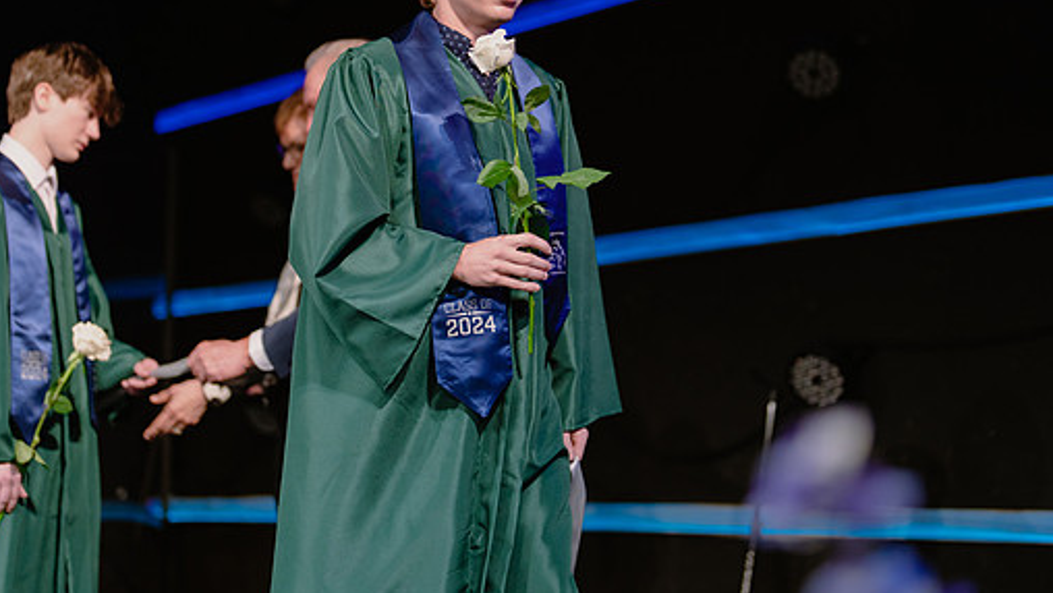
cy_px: 143
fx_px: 1955
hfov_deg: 30.1
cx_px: 526
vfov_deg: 17.1
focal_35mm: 70
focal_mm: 50
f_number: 1.2
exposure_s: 1/320
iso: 640
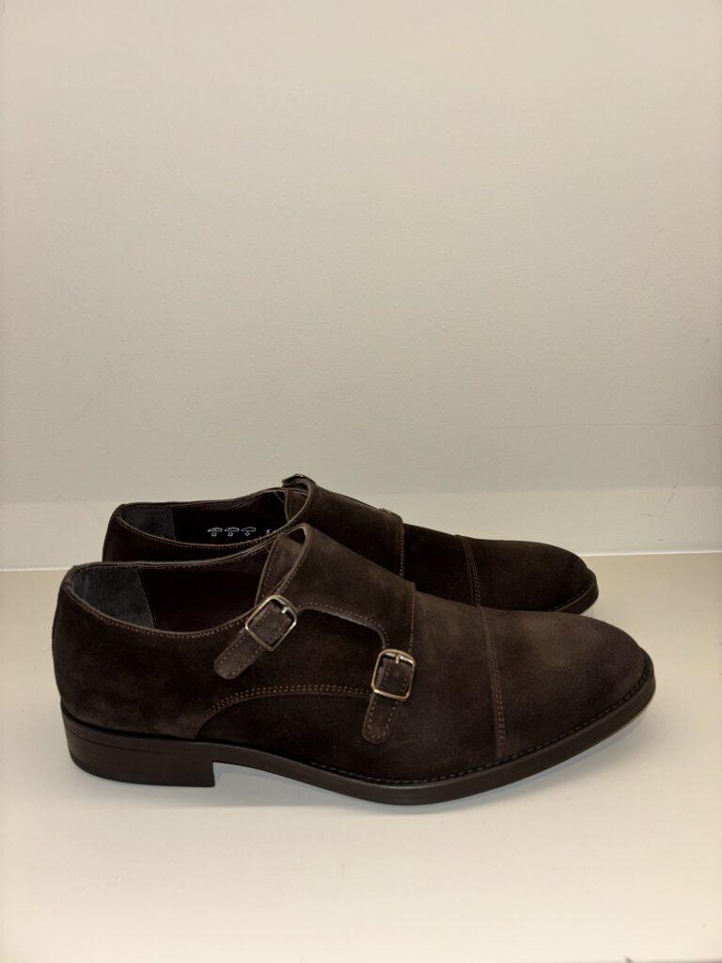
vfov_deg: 67.3
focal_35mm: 26
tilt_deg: -19.8
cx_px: 361
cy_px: 482
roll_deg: +1.2
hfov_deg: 53.1
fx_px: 723
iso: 32
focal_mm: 5.96
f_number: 1.6
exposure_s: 1/143
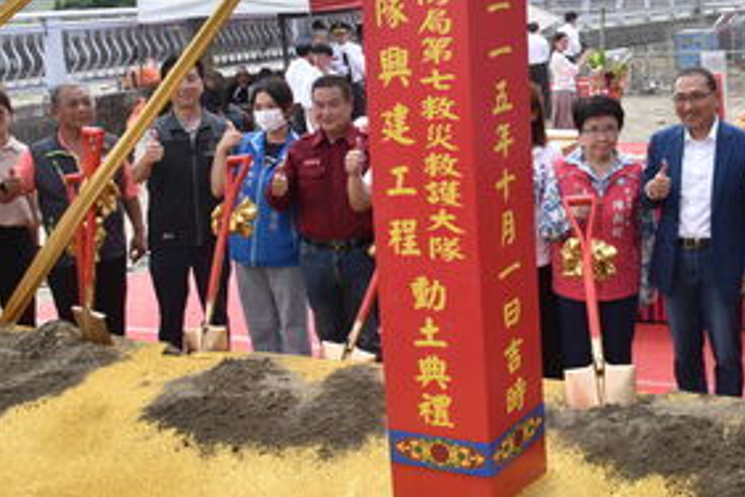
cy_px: 77
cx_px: 660
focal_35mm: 51
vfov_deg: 25.9
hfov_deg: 36.6
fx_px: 1055
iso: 1250
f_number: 11
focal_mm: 24
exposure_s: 1/500
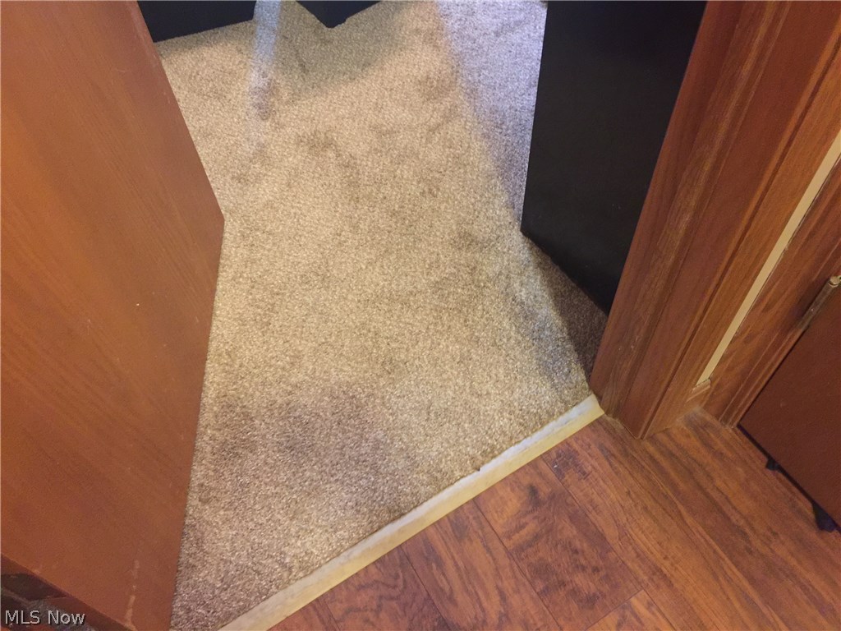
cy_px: 316
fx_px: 705
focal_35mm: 29
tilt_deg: -55.4
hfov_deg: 61.7
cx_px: 420
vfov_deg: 48.2
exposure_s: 1/4
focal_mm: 4.15
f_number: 2.2
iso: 125
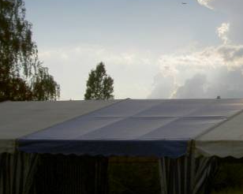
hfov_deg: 18.8
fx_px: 712
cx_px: 252
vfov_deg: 15.5
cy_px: 87
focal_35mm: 99
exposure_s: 1/1600
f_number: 4.7
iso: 100
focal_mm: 8
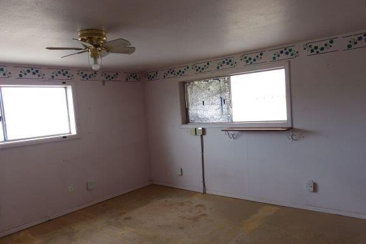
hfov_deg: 67.4
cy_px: 135
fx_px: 274
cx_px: 186
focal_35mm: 27
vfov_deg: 47.8
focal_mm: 4.5
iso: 100
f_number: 2.8
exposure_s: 1/60
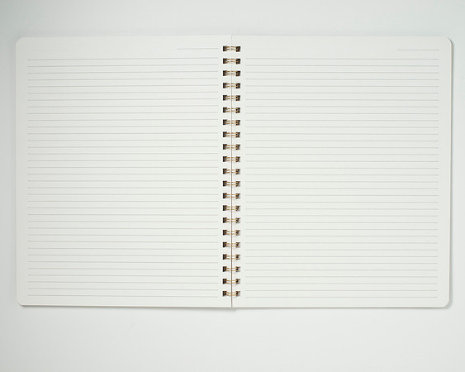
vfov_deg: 26.8
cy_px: 186
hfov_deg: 33.2
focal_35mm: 57
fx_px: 779
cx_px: 243
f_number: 9
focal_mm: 50
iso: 200
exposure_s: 1/200
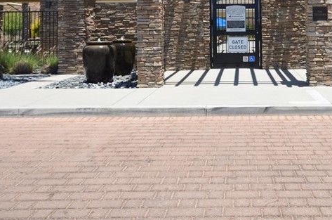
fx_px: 359
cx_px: 234
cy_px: 12
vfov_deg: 32.0
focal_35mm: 39
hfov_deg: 48.4
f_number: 8
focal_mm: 12
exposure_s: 1/250
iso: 110
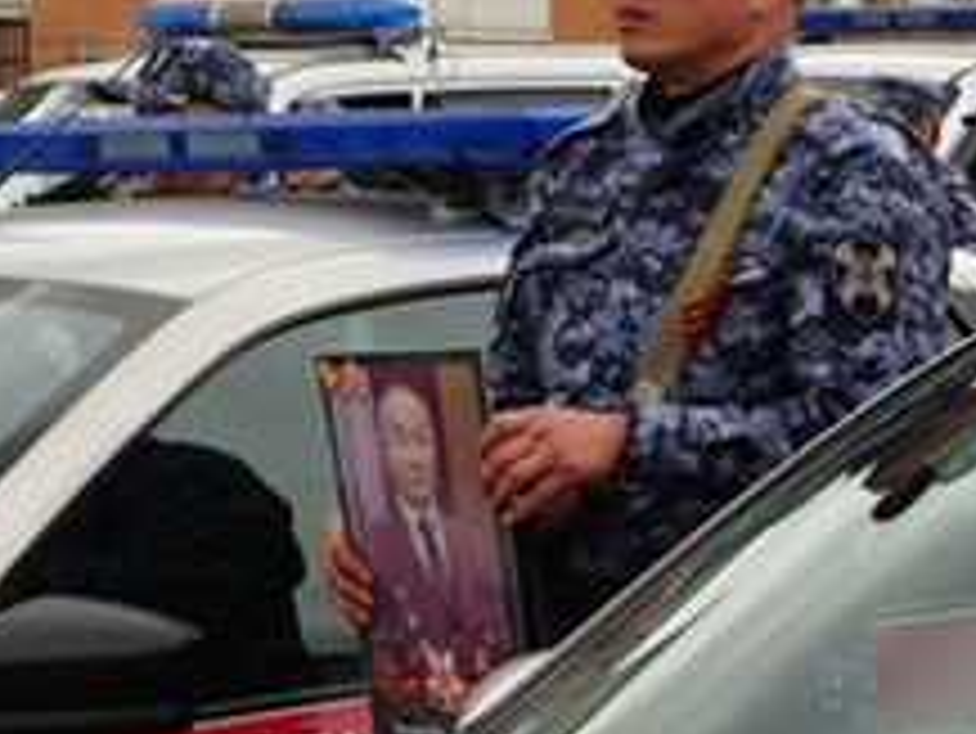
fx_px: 4927
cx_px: 693
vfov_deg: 8.5
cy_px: 504
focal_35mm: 175
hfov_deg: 11.3
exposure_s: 1/100
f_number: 10
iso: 100
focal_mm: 35
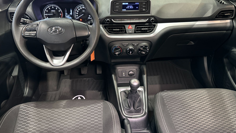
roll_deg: -0.2
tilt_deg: -25.4
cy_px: 53
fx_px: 175
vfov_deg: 41.3
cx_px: 111
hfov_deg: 67.9
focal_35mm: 28
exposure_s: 1/60
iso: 800
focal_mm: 6.86
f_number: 1.78
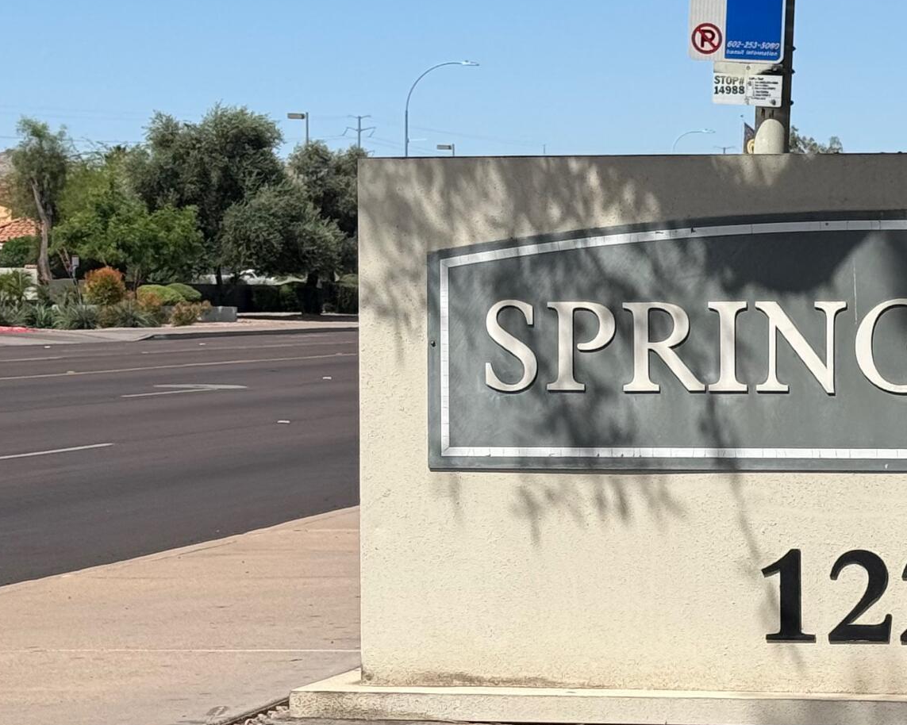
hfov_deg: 15.4
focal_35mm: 123
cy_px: 424
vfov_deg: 12.5
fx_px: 3301
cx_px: 840
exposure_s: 1/6024
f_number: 1.78
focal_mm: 6.76
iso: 64
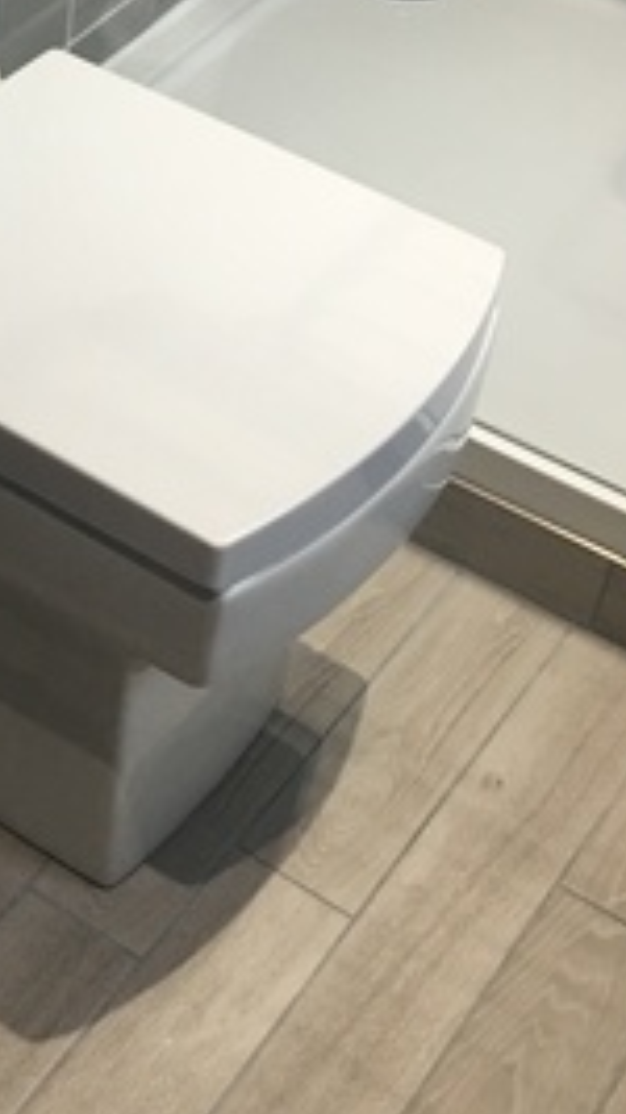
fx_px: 2097
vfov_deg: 29.7
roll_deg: -1.8
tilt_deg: -43.2
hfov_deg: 16.3
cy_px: 463
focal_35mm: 71
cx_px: -109
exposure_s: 1/33
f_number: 2.2
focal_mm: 4.15
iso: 50
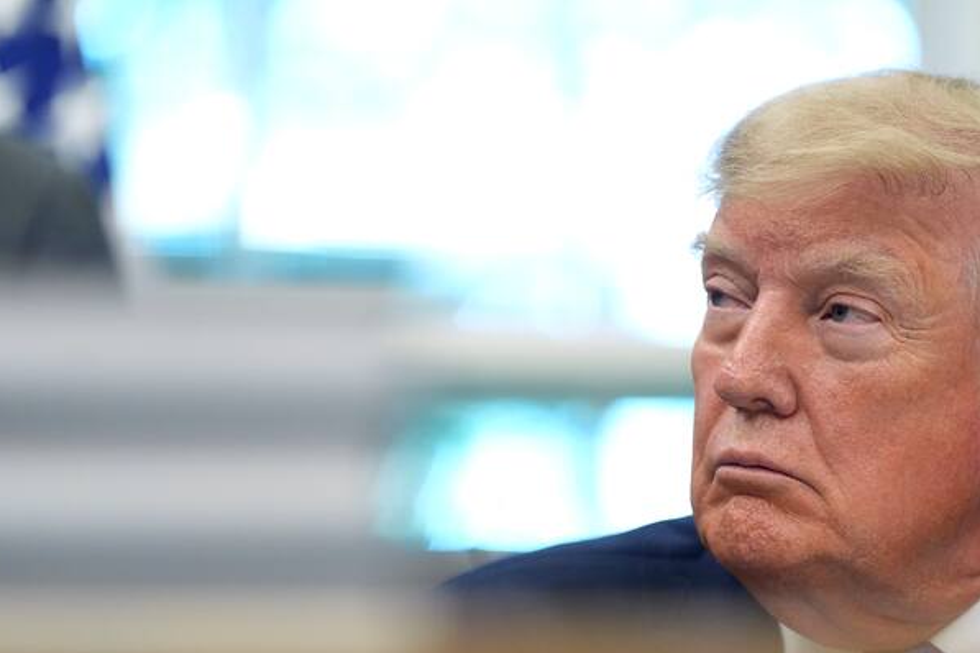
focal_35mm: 203
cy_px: 381
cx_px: 507
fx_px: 5526
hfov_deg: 10.1
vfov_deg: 6.8
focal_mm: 173
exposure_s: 1/500
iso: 4000
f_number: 2.8
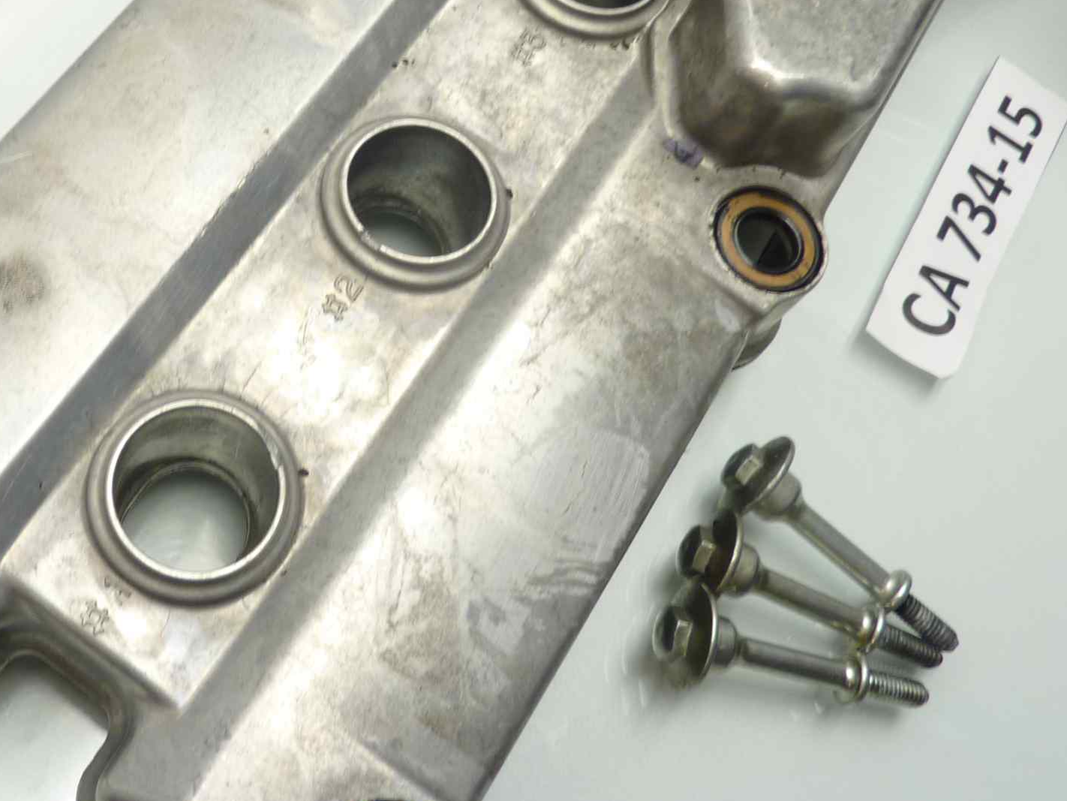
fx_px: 1387
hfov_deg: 41.1
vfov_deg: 31.4
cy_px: 163
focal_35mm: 45
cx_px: 290
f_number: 3.3
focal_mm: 4.1
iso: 80
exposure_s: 1/15
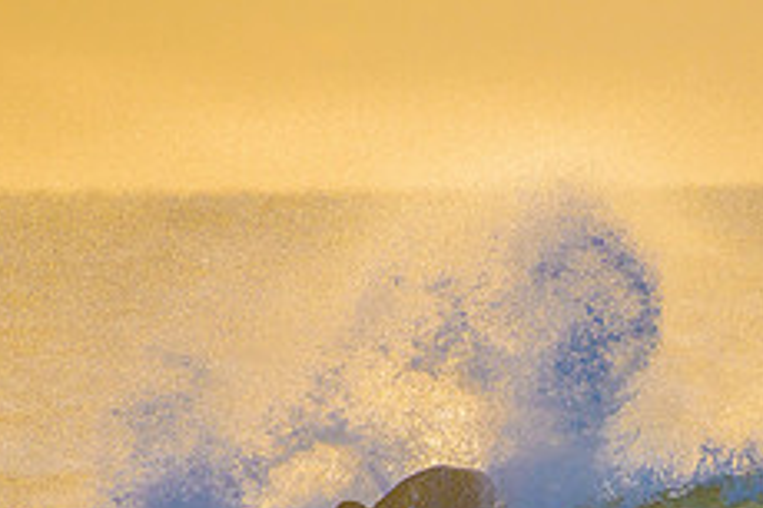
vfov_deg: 1.1
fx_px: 26706
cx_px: 620
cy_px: 639
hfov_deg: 1.6
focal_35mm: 1261
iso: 800
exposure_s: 1/2500
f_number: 5.6
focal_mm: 500
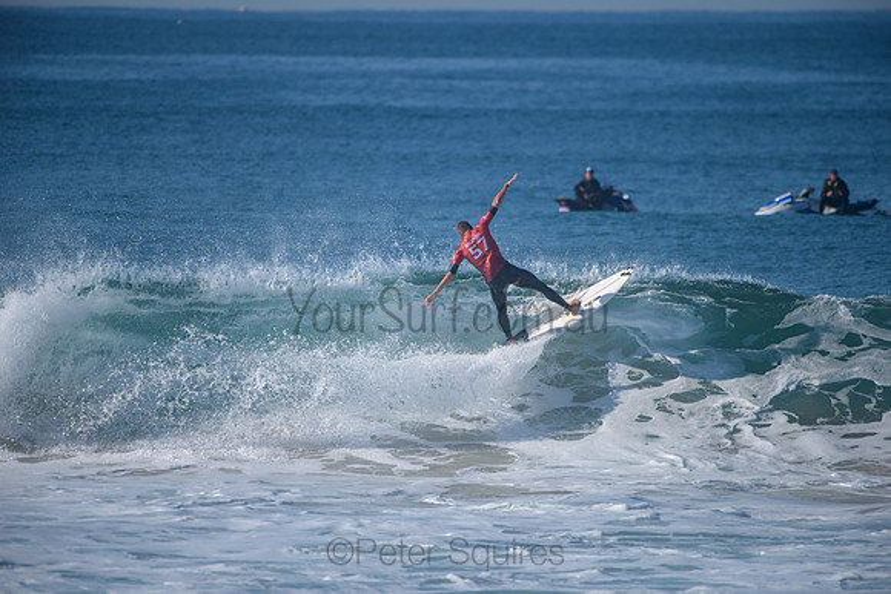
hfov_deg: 4.1
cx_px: 446
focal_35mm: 500
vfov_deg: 2.8
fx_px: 12377
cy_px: 297
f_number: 5.6
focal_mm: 500
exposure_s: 1/2000
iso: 180
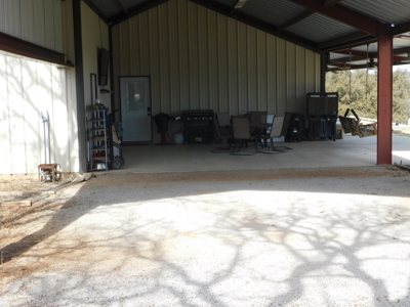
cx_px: 205
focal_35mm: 51
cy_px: 154
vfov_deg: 28.6
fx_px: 604
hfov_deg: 37.5
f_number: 3.8
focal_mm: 9
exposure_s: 1/400
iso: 125
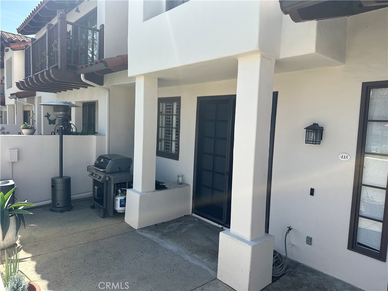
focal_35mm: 24
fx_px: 269
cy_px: 146
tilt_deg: -5.3
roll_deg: -3.1
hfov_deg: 71.6
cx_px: 194
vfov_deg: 56.8
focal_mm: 6.86
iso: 80
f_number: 1.78
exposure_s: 1/1916
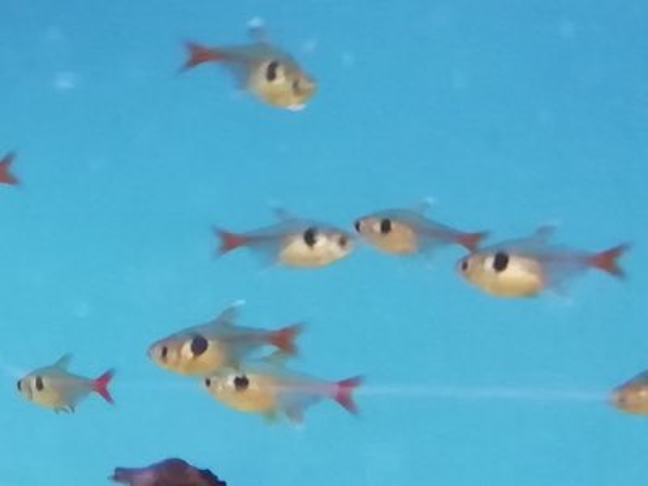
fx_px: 487
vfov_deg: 53.1
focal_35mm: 26
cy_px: 243
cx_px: 324
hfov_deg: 67.3
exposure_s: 1/25
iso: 500
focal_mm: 3.21
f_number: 2.2
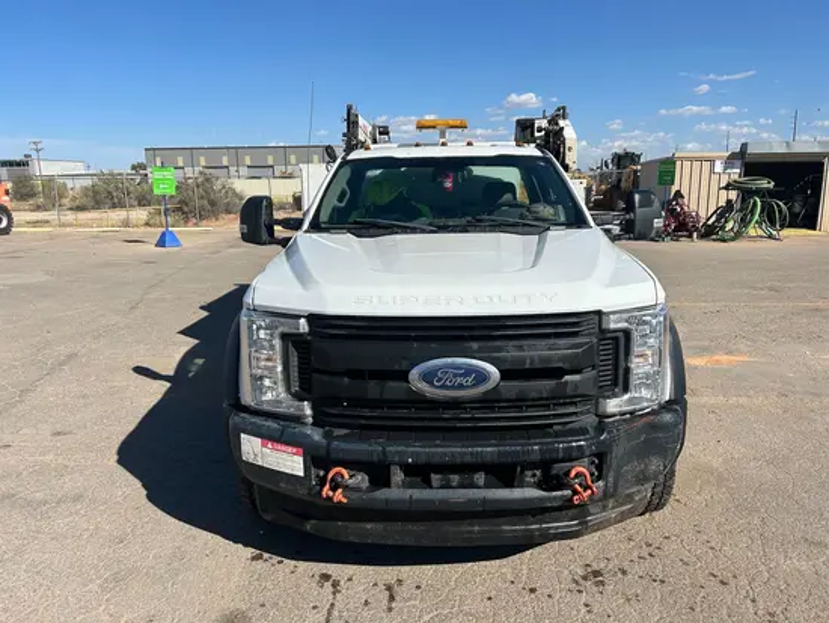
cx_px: 414
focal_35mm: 26
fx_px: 623
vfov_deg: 53.1
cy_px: 312
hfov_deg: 67.3
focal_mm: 5.7
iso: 50
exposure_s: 1/6579
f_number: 1.5
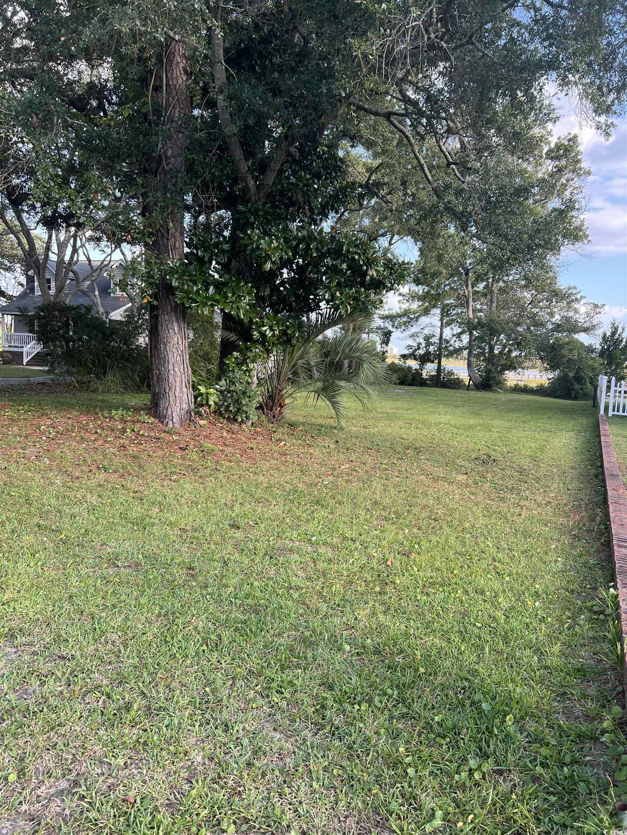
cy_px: 418
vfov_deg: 67.3
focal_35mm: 26
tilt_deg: -8.9
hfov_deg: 53.1
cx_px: 314
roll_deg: -3.9
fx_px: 628
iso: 50
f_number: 1.5
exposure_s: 1/443
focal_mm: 5.7
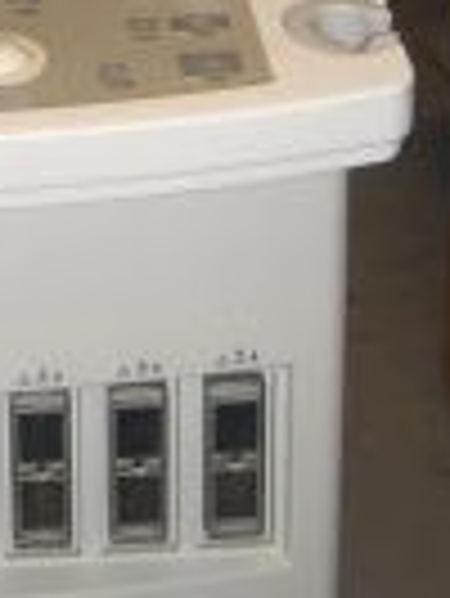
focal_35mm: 114
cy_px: -189
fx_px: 1973
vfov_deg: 16.3
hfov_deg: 12.7
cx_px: -76
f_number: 2.8
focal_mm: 7.9
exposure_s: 1/60
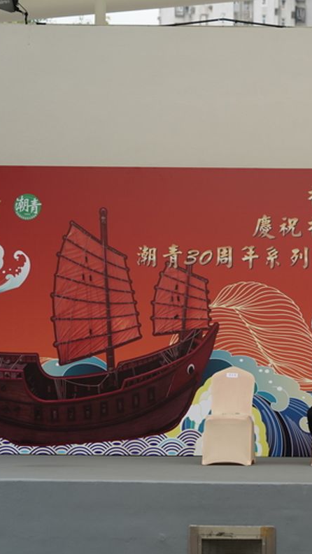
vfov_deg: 19.3
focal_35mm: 111
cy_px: 279
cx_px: 353
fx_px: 1633
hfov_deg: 10.8
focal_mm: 70
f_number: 3.5
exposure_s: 1/500
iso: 250
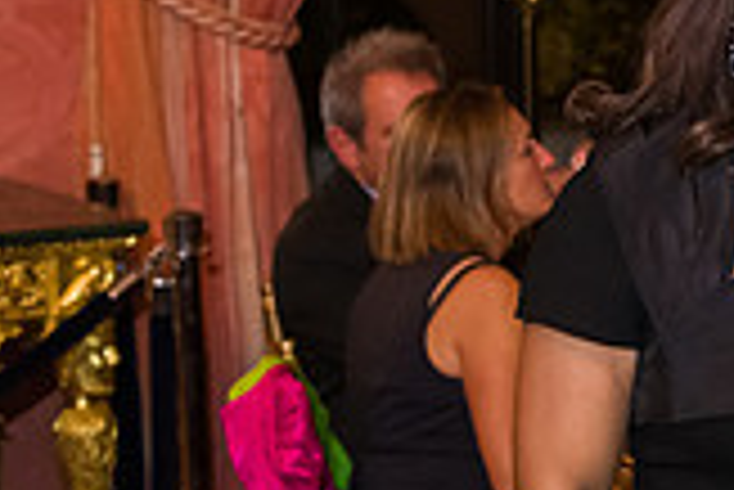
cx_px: 1085
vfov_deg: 12.0
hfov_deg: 16.4
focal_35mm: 114
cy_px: 164
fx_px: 2326
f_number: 3.5
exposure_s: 1/80
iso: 3200
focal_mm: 32
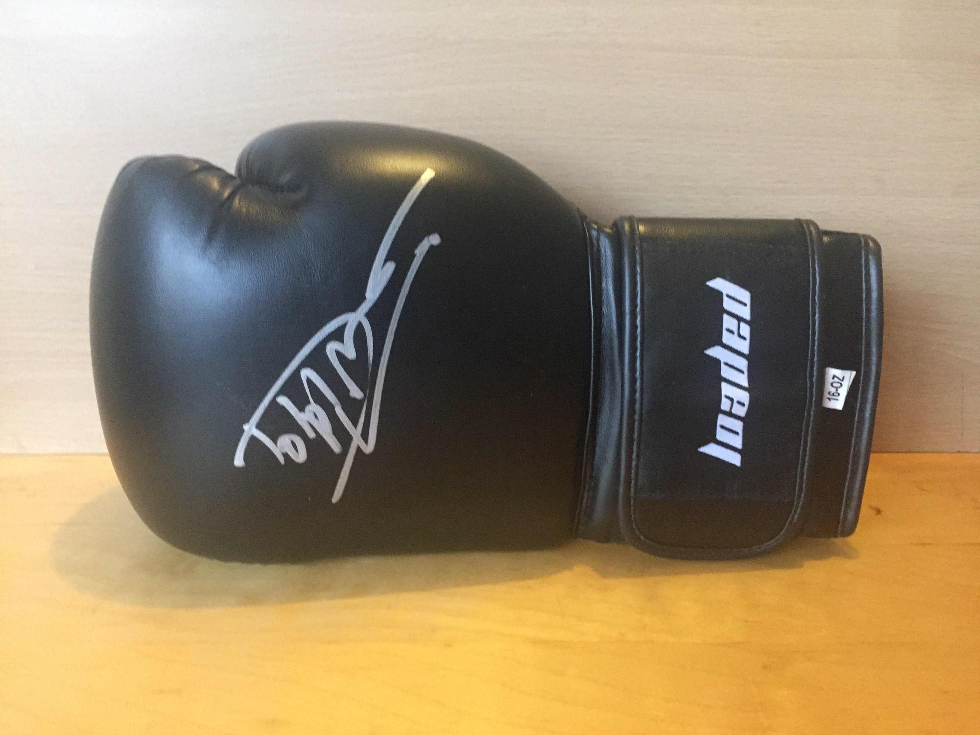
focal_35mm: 29
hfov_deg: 61.7
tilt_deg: -15.5
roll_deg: -0.7
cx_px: 490
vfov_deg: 48.2
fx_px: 821
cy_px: 368
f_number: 2.2
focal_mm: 4.15
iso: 500
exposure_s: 1/17
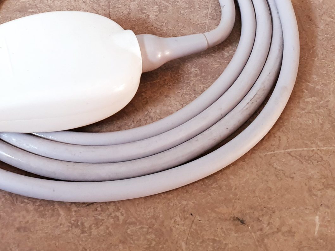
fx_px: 609
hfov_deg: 30.5
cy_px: -12
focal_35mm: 63
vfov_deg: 22.2
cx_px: 111
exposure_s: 1/25
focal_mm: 4.3
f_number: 2.4
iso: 250
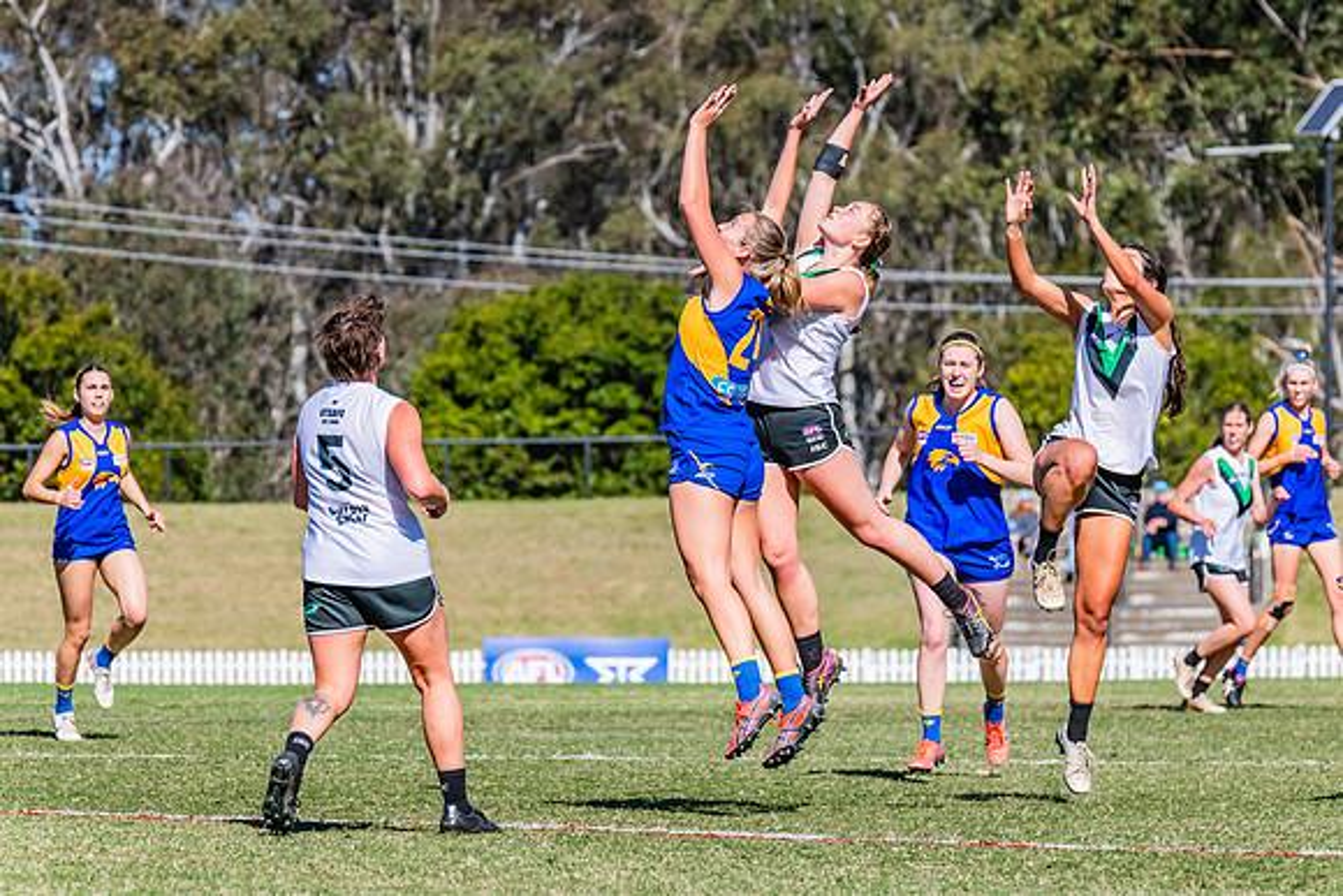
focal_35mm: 342
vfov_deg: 4.0
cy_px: 422
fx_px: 12745
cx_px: 726
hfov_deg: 6.0
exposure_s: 1/1250
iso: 640
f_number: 11
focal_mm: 310
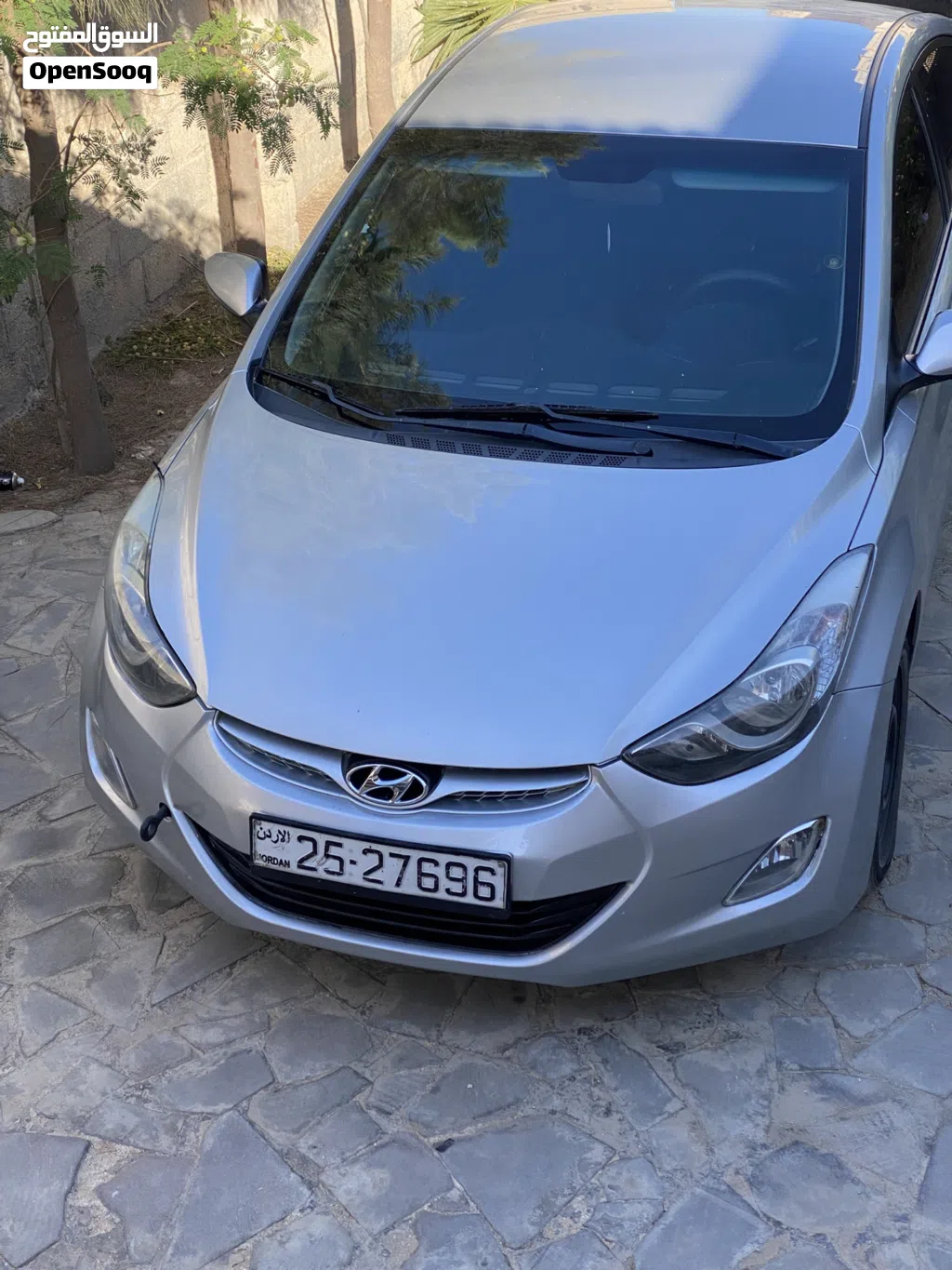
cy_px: 635
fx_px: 1906
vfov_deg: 36.8
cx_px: 476
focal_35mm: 52
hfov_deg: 28.0
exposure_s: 1/340
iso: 20
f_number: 2
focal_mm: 6
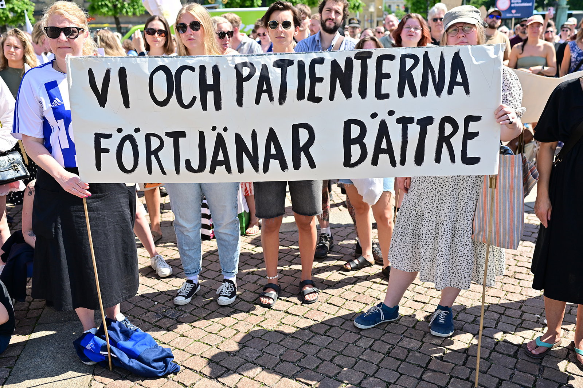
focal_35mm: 35
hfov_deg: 54.4
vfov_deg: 37.9
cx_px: 292
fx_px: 567
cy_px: 194
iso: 250
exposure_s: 1/1600
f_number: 3.5
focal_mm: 35
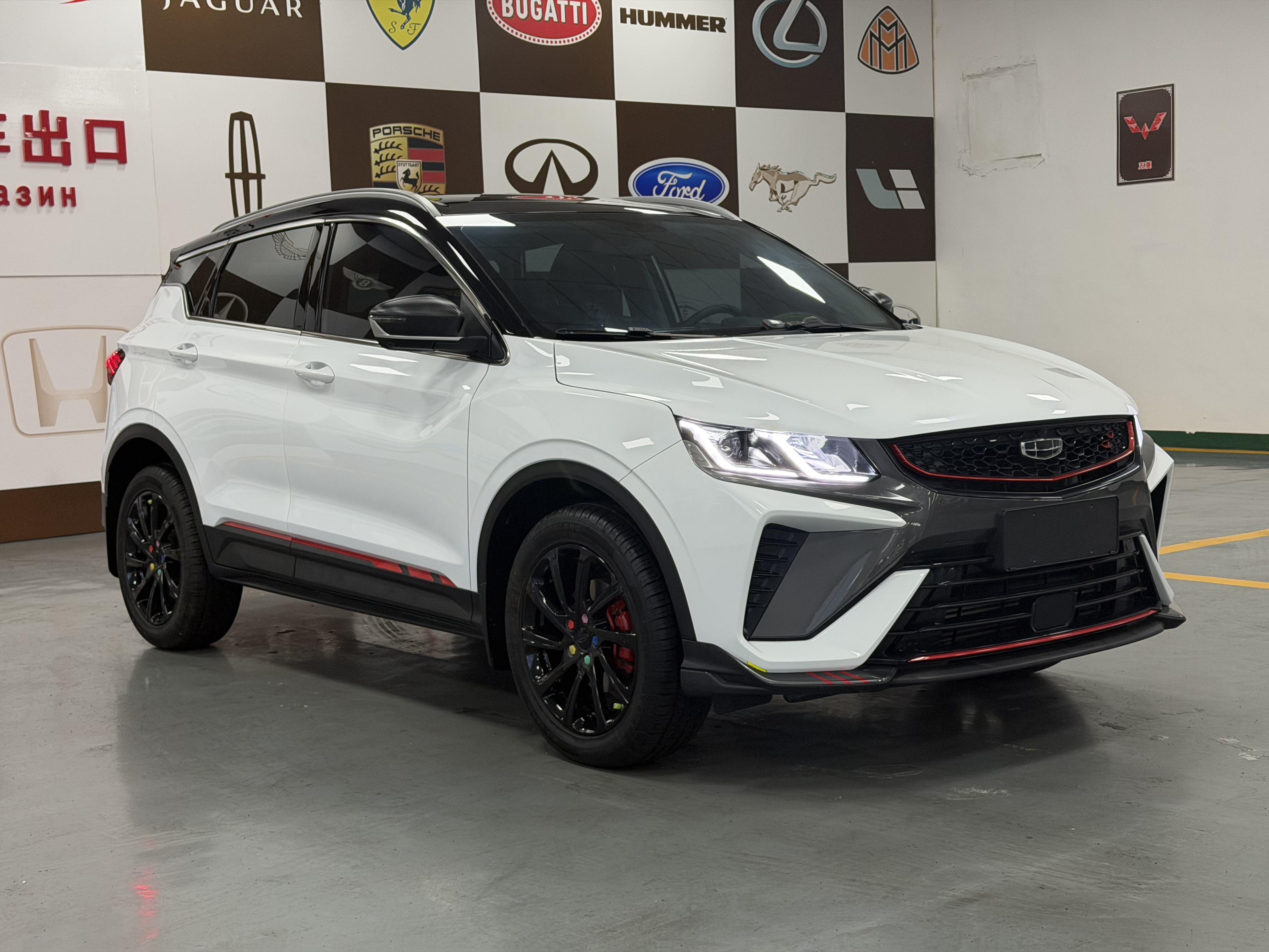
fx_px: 1760
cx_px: 634
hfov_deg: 39.7
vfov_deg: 30.3
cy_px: 476
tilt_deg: -4.9
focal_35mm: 48
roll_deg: +2.3
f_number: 1.78
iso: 64
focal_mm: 6.76
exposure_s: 1/50
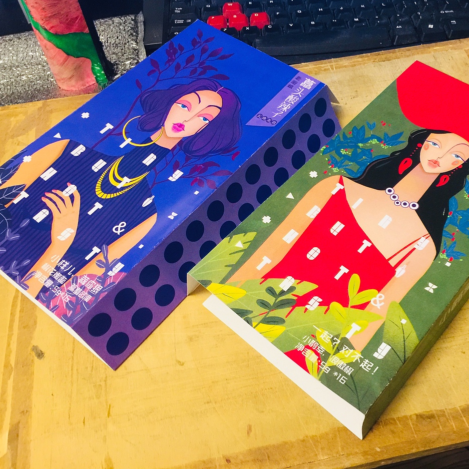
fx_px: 536
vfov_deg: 47.2
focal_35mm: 35
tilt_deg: -52.1
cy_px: 229
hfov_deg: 46.6
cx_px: 305
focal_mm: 4.15
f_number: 2.2
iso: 125
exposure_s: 1/10
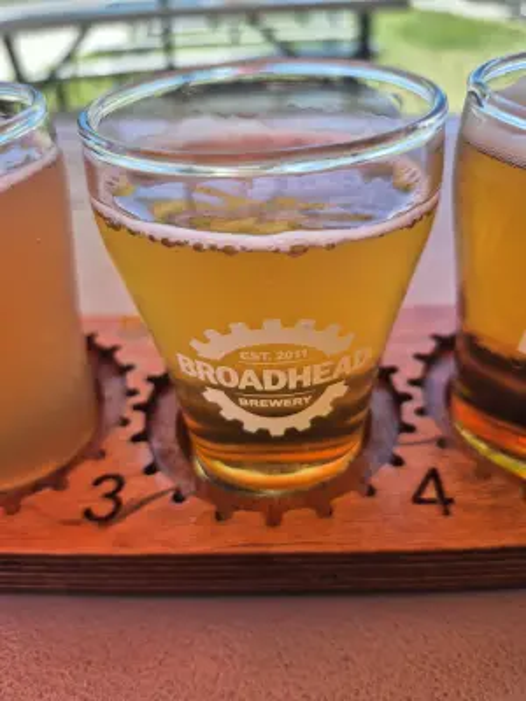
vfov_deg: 73.9
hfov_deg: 58.9
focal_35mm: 23
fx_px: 466
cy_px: 350
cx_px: 263
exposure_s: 1/329
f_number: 1.8
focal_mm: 5.4
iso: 25
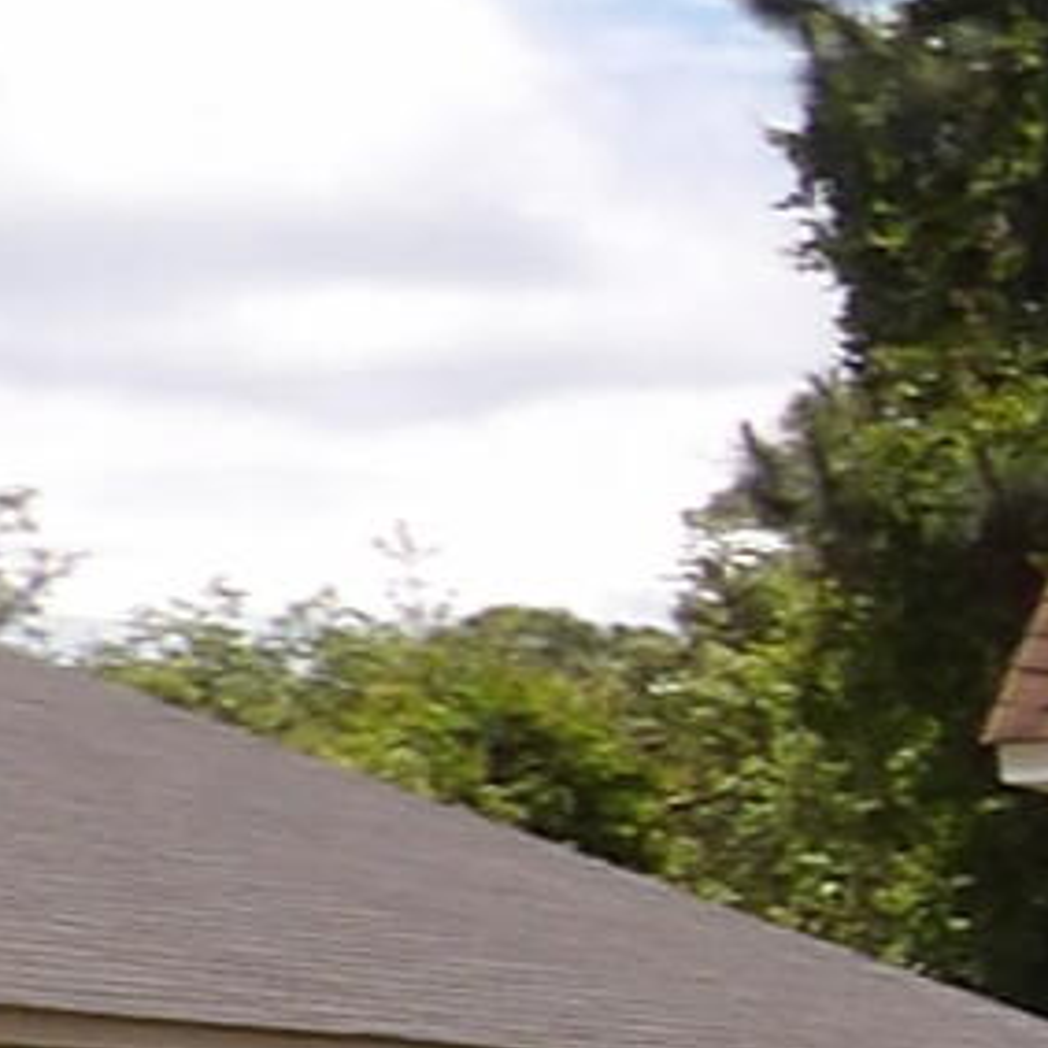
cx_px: 4947
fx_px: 8974
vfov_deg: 6.6
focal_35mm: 262
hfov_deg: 5.4
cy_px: 1426
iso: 100
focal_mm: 5
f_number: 4.8
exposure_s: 1/712
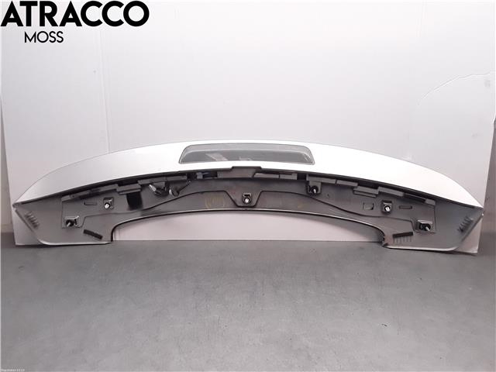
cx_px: 248
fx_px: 401
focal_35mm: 28
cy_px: 186
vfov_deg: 49.7
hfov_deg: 63.4
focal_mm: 2.91
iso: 100
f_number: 1.9
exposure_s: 1/155
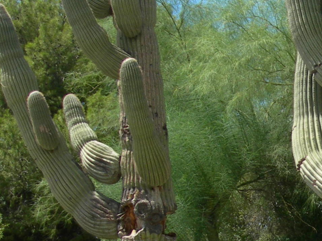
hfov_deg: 15.5
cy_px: 256
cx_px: 456
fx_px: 1107
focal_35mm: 119
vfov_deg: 12.3
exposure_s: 1/380
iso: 50
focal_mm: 7.8
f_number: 4.8
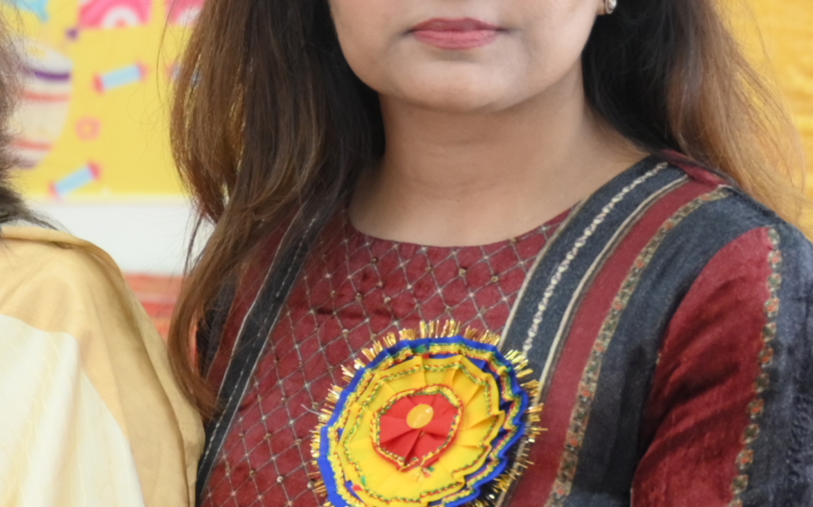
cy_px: 481
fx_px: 4076
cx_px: -521
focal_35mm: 184
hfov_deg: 10.8
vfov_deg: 7.1
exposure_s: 1/80
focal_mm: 35
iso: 640
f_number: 4
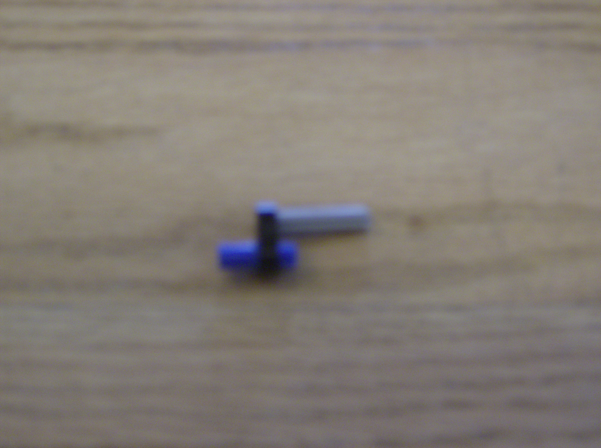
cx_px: 300
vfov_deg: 26.0
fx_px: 970
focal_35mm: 56
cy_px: 224
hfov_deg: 34.4
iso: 200
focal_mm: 9.3
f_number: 3.4
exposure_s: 1/9.98
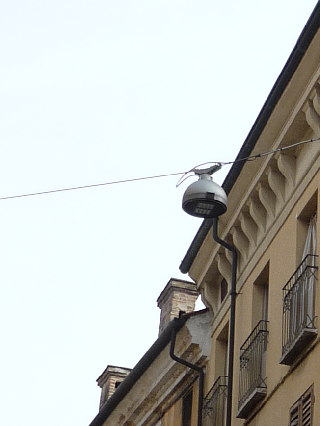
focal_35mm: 122
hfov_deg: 12.0
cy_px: 428
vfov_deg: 15.8
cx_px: 314
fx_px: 1503
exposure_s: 1/640
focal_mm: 5.5
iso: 100
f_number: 2.8
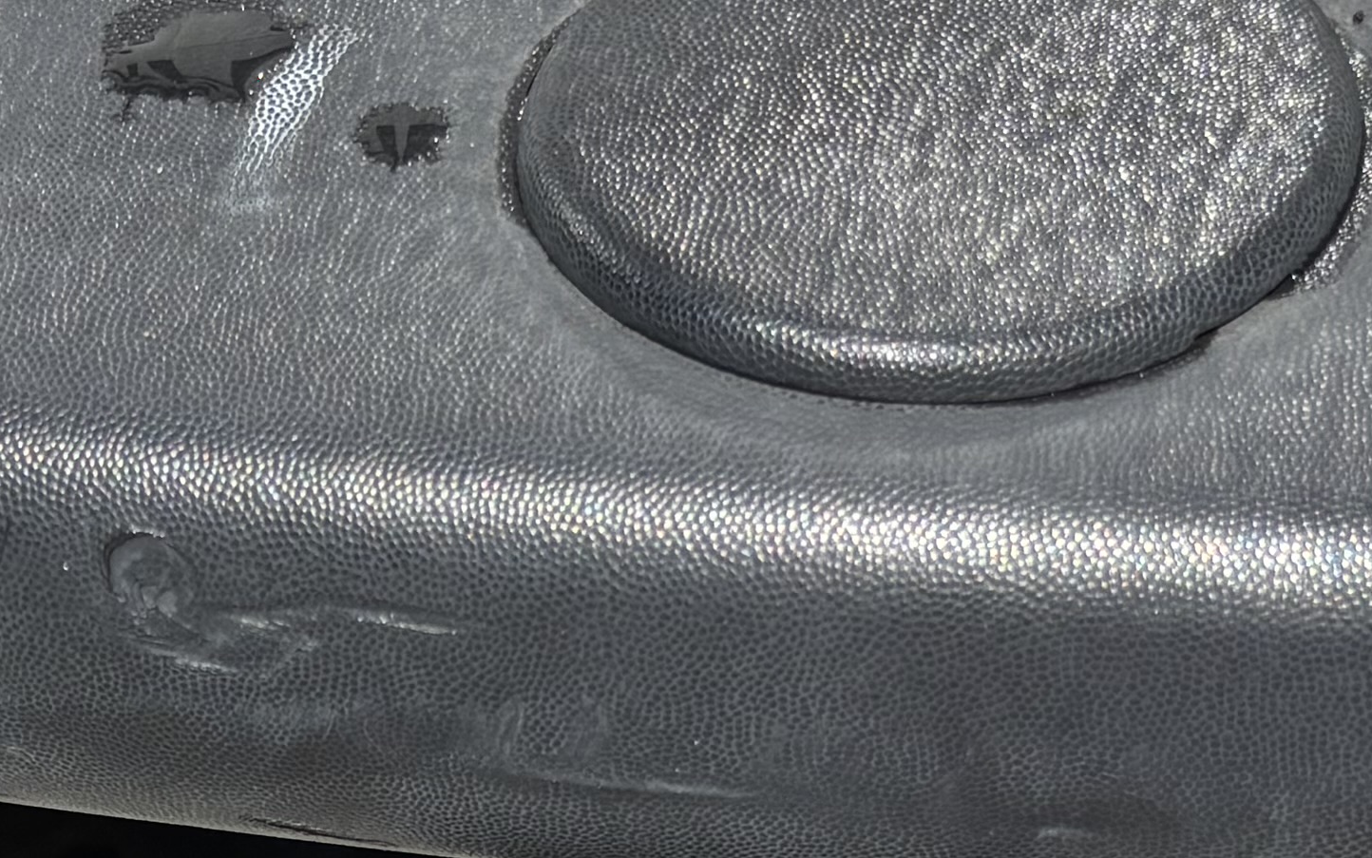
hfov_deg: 18.6
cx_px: -31
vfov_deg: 11.7
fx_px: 4076
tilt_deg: -46.4
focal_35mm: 109
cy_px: 1138
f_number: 1.6
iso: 50
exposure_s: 1/3650
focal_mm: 5.96
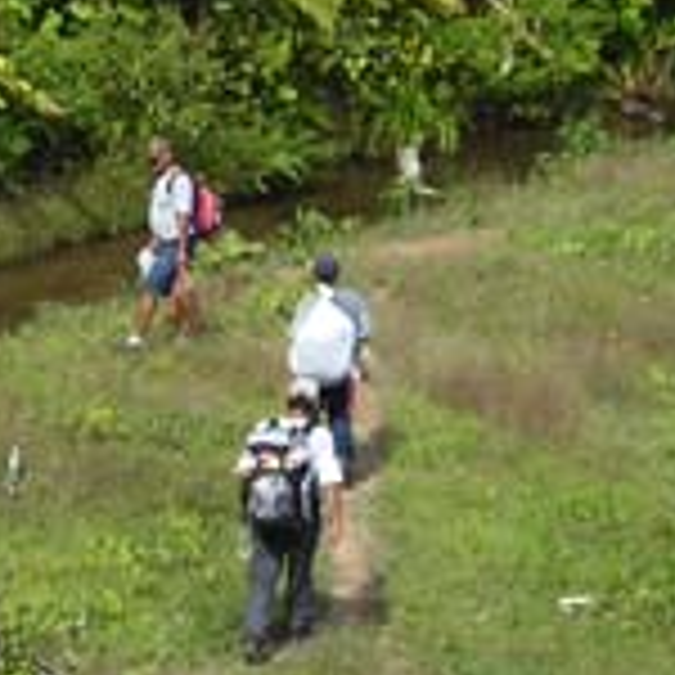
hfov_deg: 9.6
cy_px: -328
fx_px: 3949
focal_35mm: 179
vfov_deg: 9.5
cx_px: -171
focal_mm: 6.3
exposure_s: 1/337
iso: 50
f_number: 3.2
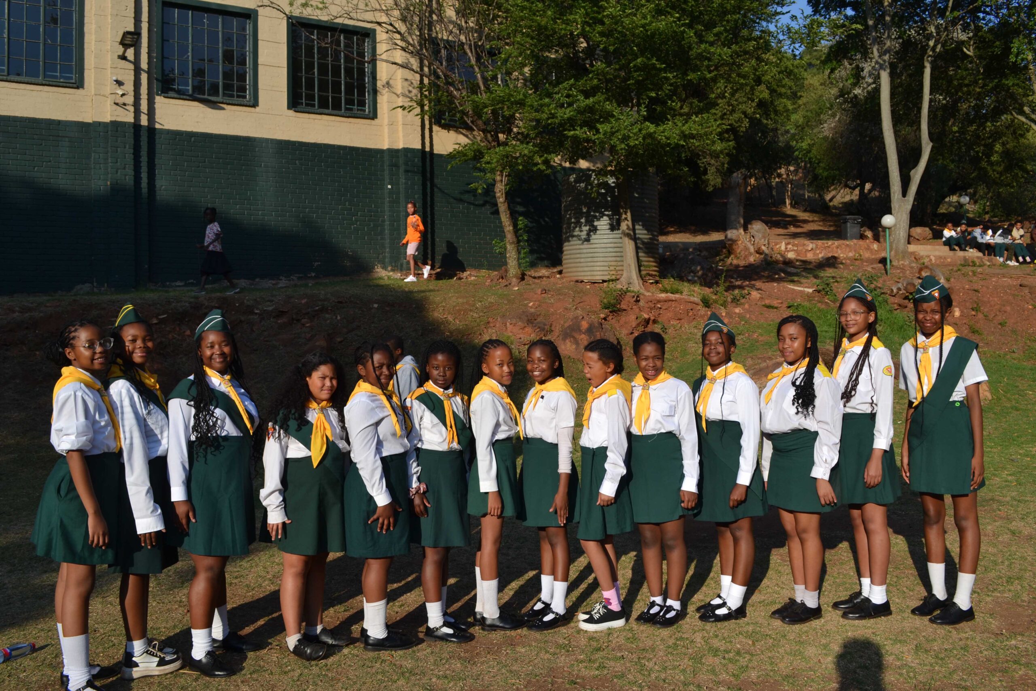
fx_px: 863
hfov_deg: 61.9
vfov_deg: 43.6
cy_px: 346
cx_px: 518
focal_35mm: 30
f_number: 8
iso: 100
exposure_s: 1/250
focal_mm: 20
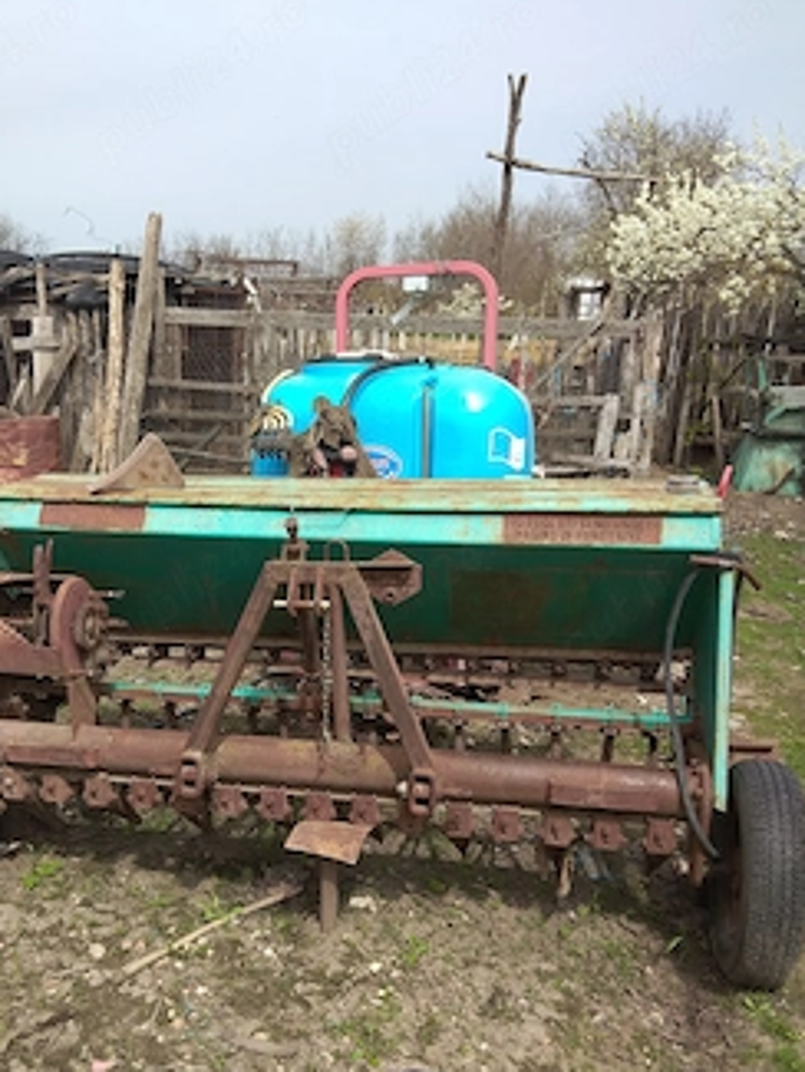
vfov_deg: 56.4
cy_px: 637
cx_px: 317
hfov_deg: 43.9
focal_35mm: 32
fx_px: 992
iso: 100
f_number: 1.8
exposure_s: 1/972
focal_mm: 3.6
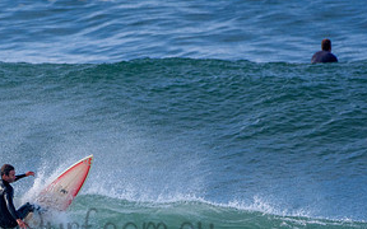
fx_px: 15383
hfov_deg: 1.4
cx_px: 79
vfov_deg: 0.9
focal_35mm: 1538
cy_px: 217
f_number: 5.6
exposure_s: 1/2000
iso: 450
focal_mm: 500
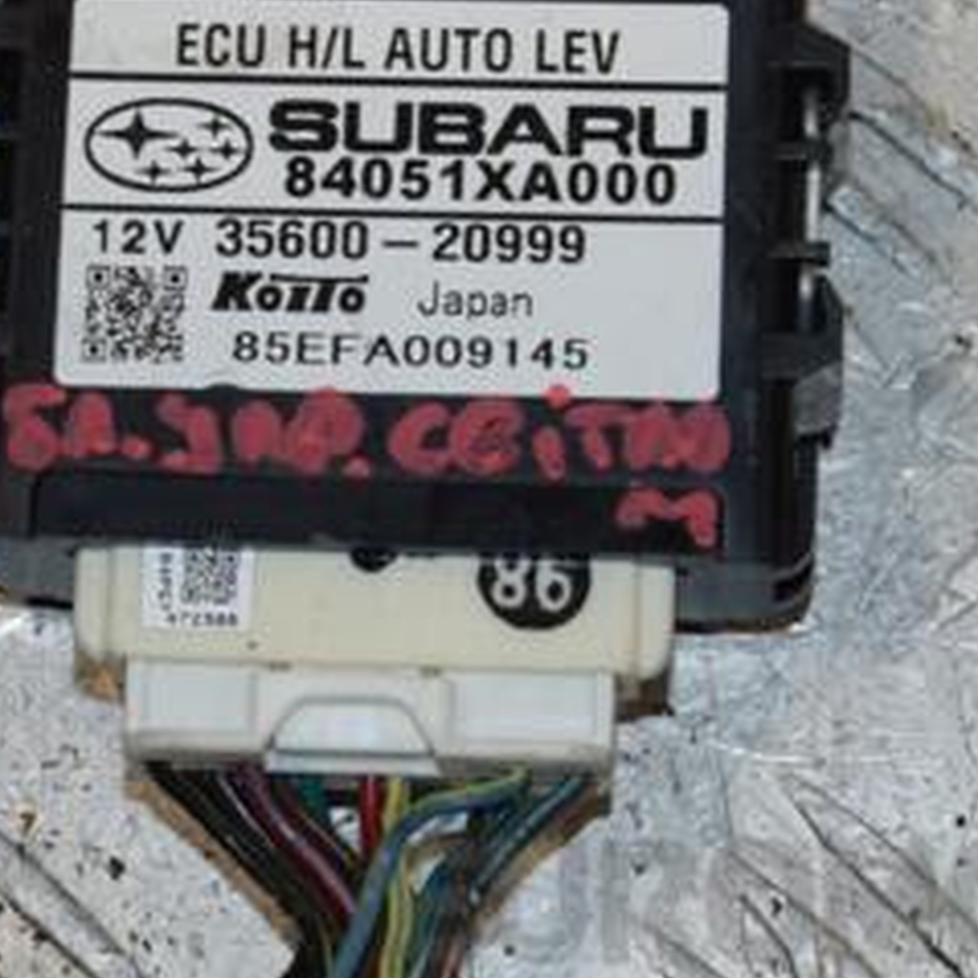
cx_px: 319
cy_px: 356
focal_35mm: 224
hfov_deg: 7.8
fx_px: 7160
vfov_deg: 7.8
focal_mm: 70
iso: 800
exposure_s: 1/200
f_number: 10
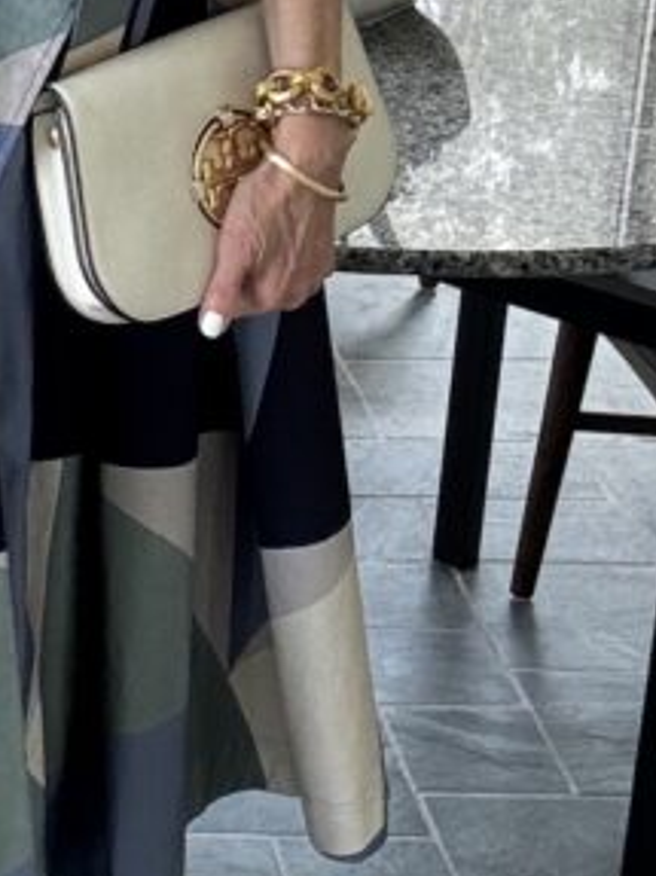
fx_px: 2706
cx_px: -345
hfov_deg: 13.0
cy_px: 116
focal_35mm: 107
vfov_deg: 18.1
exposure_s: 1/60
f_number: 1.9
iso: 50
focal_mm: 2.69
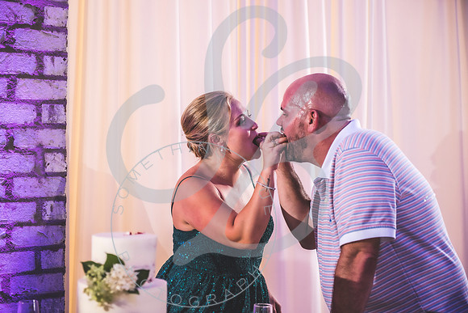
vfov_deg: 19.2
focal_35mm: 71
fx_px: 924
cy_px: 156
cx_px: 232
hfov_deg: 28.4
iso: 1000
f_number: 2.8
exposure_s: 1/125
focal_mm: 70
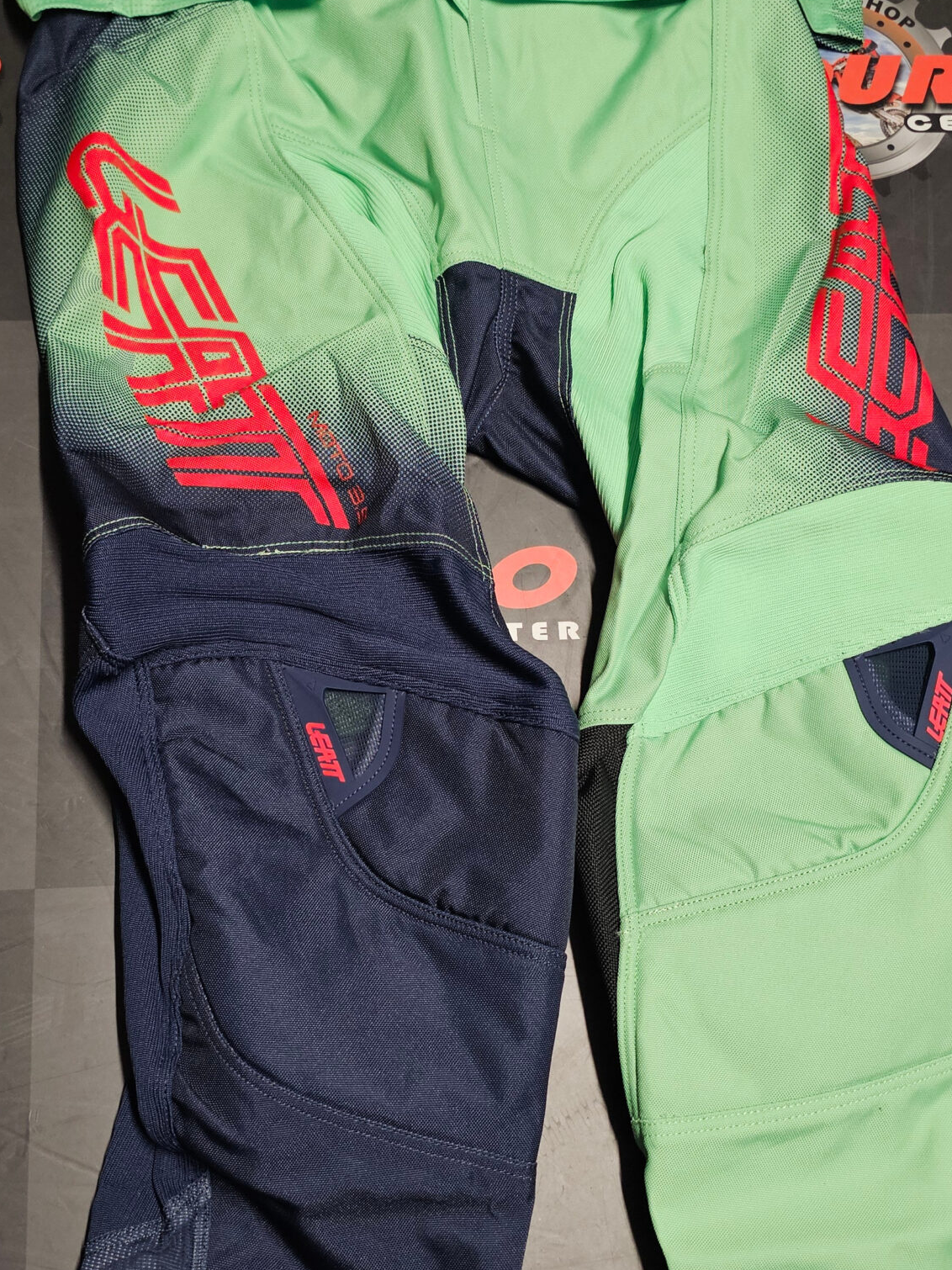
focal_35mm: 39
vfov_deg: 47.8
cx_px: 426
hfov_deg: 36.8
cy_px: 694
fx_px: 1430
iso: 320
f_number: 1.7
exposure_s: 1/100
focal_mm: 6.3
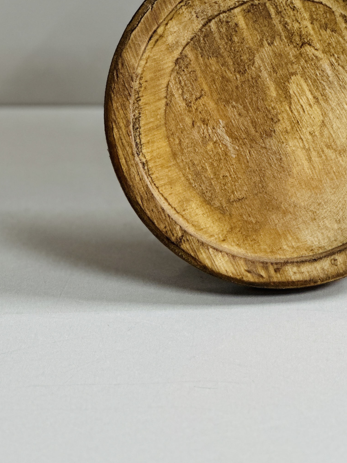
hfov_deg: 9.6
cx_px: 331
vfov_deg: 12.8
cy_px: 89
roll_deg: +0.1
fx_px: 2058
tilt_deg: -25.1
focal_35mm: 154
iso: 160
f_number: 2.8
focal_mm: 9
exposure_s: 1/50
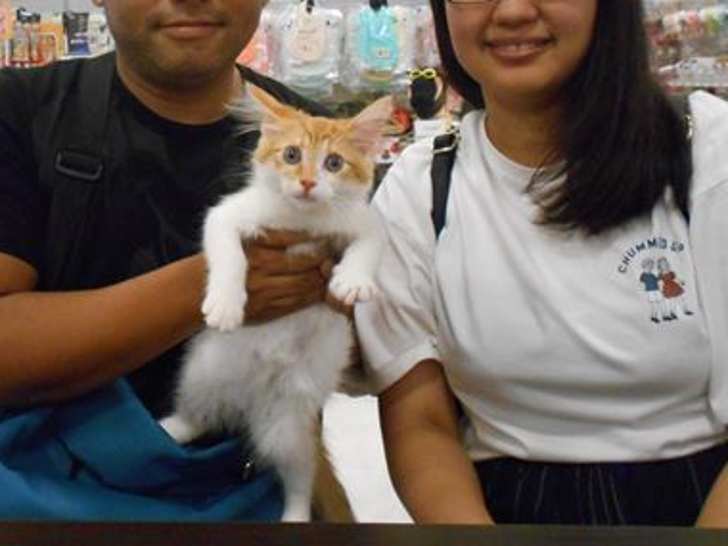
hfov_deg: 45.5
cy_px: 119
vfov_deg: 34.2
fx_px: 862
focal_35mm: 41
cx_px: 291
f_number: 3.2
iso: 800
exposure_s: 1/160
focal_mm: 4.6
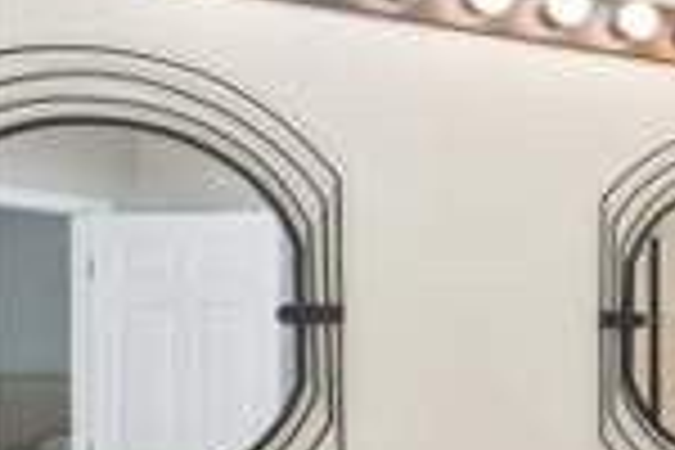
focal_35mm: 64
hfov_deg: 23.6
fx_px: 1200
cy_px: 367
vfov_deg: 21.0
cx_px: 1066
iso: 400
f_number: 8
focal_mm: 20
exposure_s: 1/20
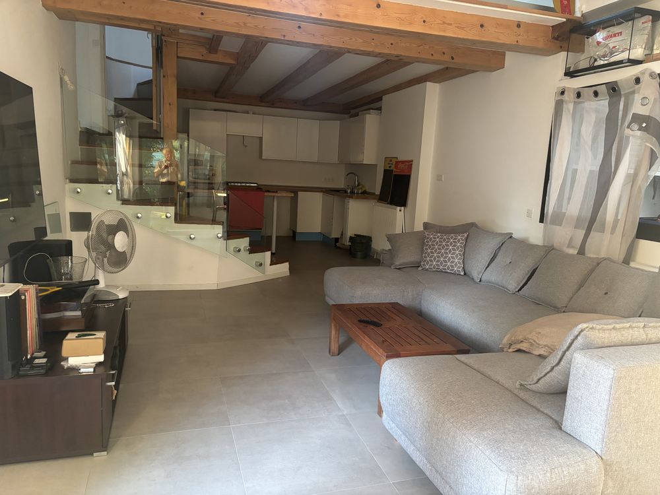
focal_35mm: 26
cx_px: 330
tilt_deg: -9.7
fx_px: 496
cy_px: 248
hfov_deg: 67.3
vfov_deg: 53.1
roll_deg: -1.9
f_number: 1.6
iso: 400
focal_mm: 5.96
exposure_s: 1/60
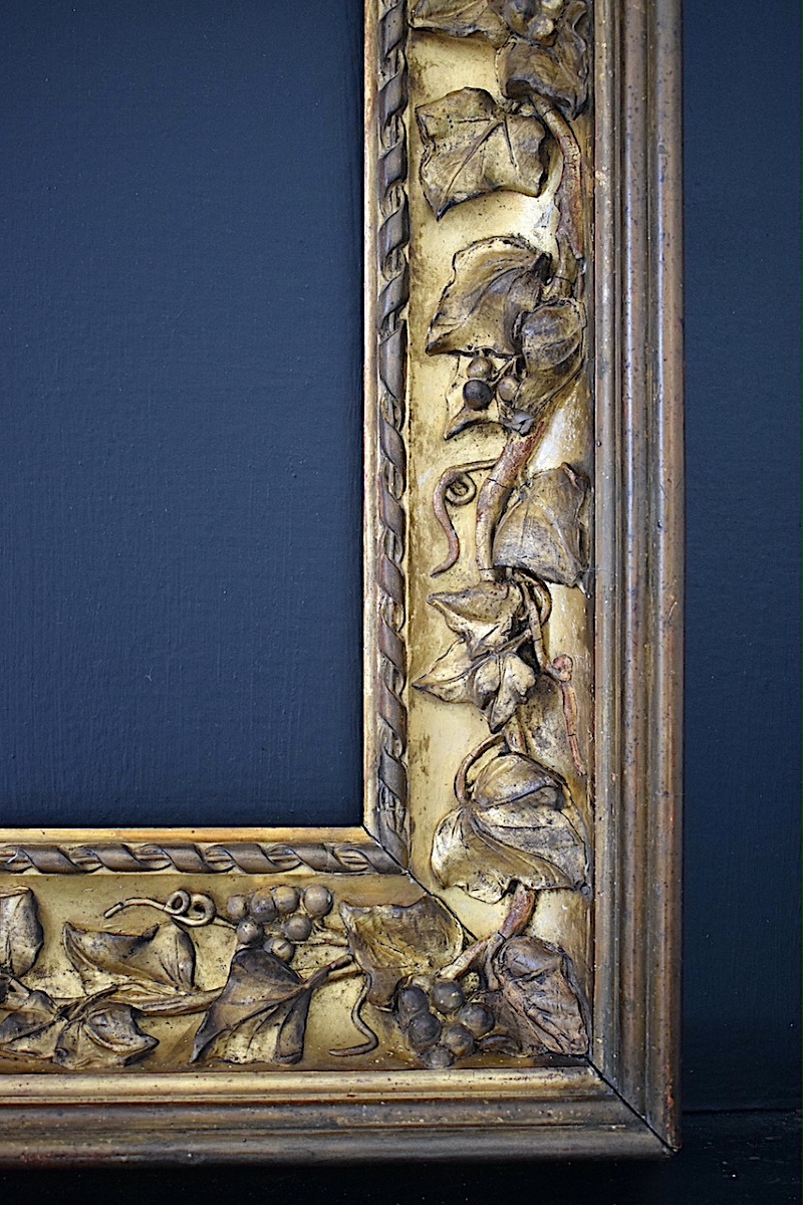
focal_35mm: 45
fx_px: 1506
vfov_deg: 43.6
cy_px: 602
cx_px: 402
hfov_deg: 29.9
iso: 1800
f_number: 4.2
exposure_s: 1/60
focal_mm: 30
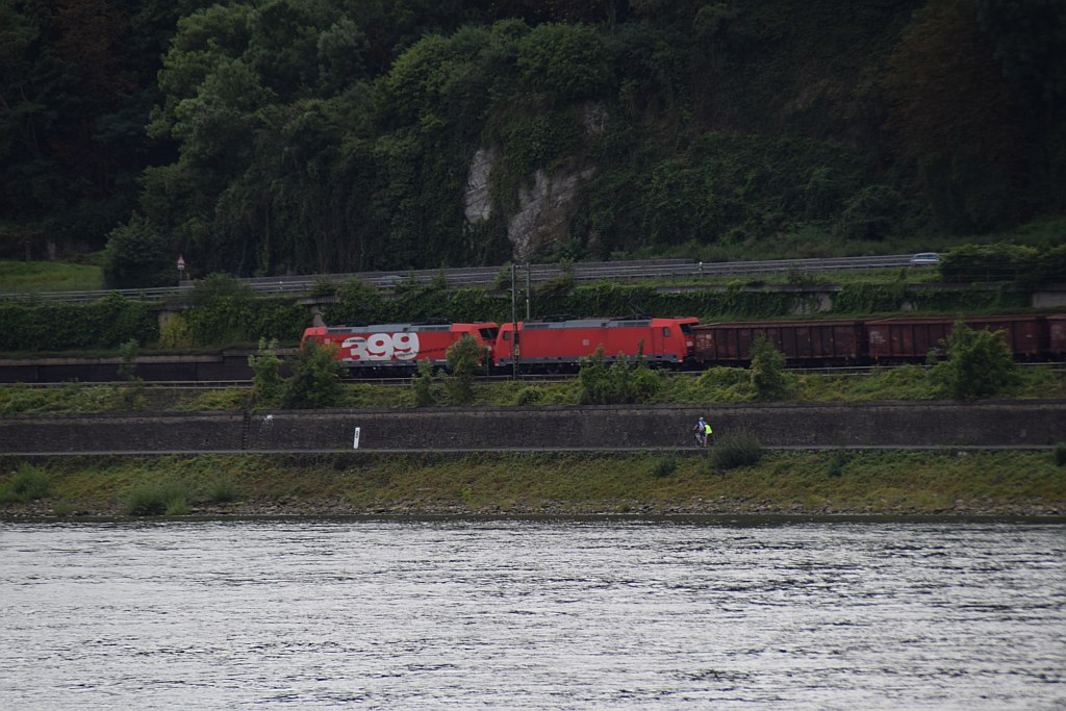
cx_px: 533
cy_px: 356
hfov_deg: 6.9
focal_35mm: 300
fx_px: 8884
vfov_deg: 4.6
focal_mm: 200
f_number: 6.3
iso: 100
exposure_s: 1/400
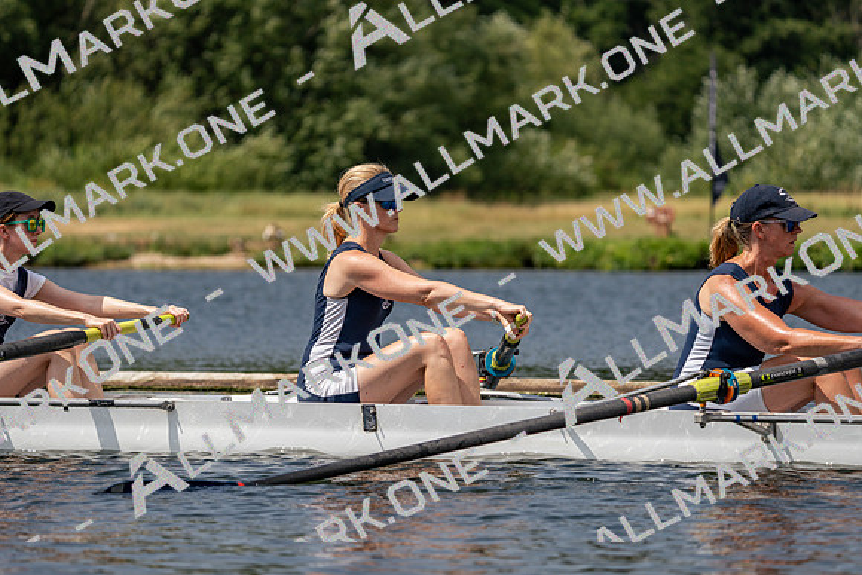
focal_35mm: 245
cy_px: 288
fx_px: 5867
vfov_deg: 5.6
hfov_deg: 8.4
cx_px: 431
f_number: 5.6
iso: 160
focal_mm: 245
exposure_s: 1/1600
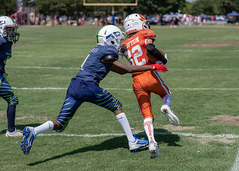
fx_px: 605
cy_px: 87
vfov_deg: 16.1
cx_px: 134
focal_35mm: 89
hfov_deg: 22.3
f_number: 2.8
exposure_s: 1/1600
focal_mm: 70
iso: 100
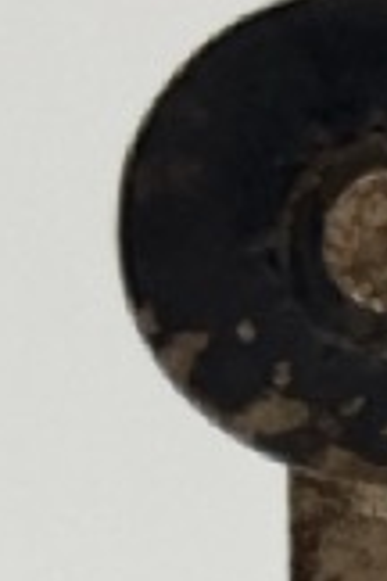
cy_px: 1140
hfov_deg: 3.3
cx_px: 1469
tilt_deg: -15.4
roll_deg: -1.1
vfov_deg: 5.1
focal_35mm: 395
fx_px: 6369
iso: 64
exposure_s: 1/372
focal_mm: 6.76
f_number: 1.78
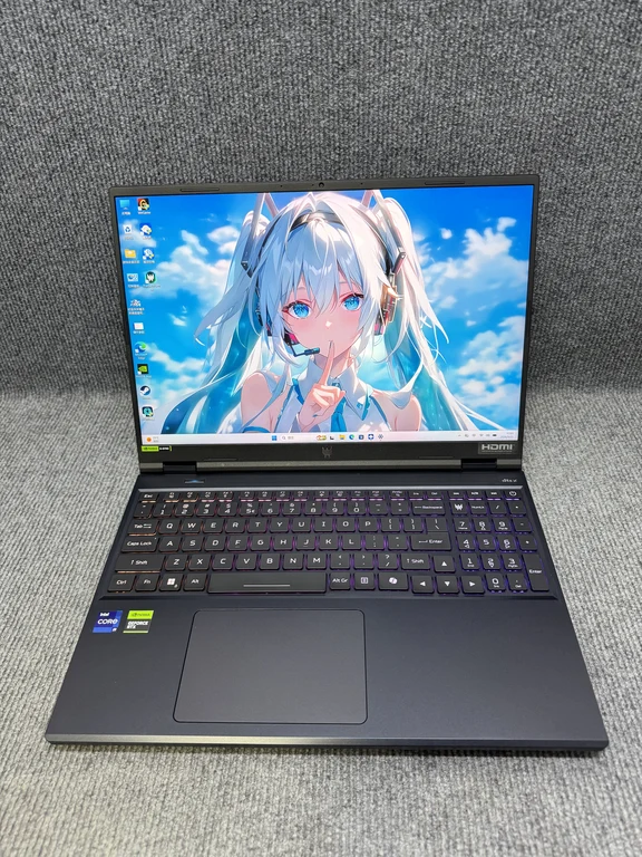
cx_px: 321
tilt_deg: -38.5
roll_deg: +2.8
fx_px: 593
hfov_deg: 56.8
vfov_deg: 71.6
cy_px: 428
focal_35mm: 24
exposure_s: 1/50
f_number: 1.78
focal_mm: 6.76
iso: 200
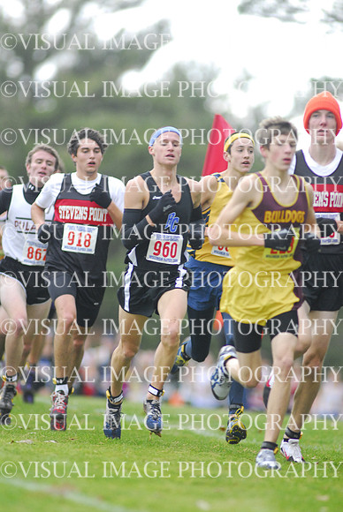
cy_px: 256
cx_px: 172
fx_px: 6415
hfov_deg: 3.1
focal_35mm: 450
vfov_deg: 4.6
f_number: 3.5
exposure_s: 1/500
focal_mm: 300
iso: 800
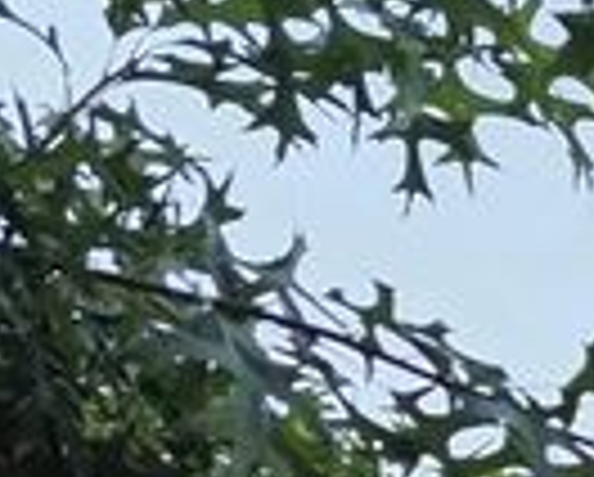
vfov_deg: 7.9
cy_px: 1332
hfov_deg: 8.3
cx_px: 2084
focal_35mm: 174
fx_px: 3063
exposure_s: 1/180
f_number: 1.7
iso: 64
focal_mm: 6.3
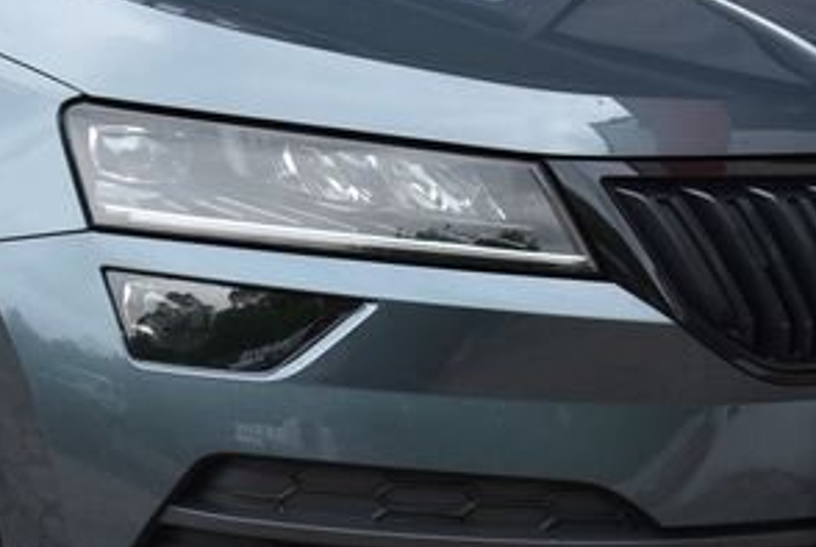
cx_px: -28
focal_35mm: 181
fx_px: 4109
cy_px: 155
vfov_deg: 7.6
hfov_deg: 11.2
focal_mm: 52
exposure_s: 1/250
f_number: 8
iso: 500
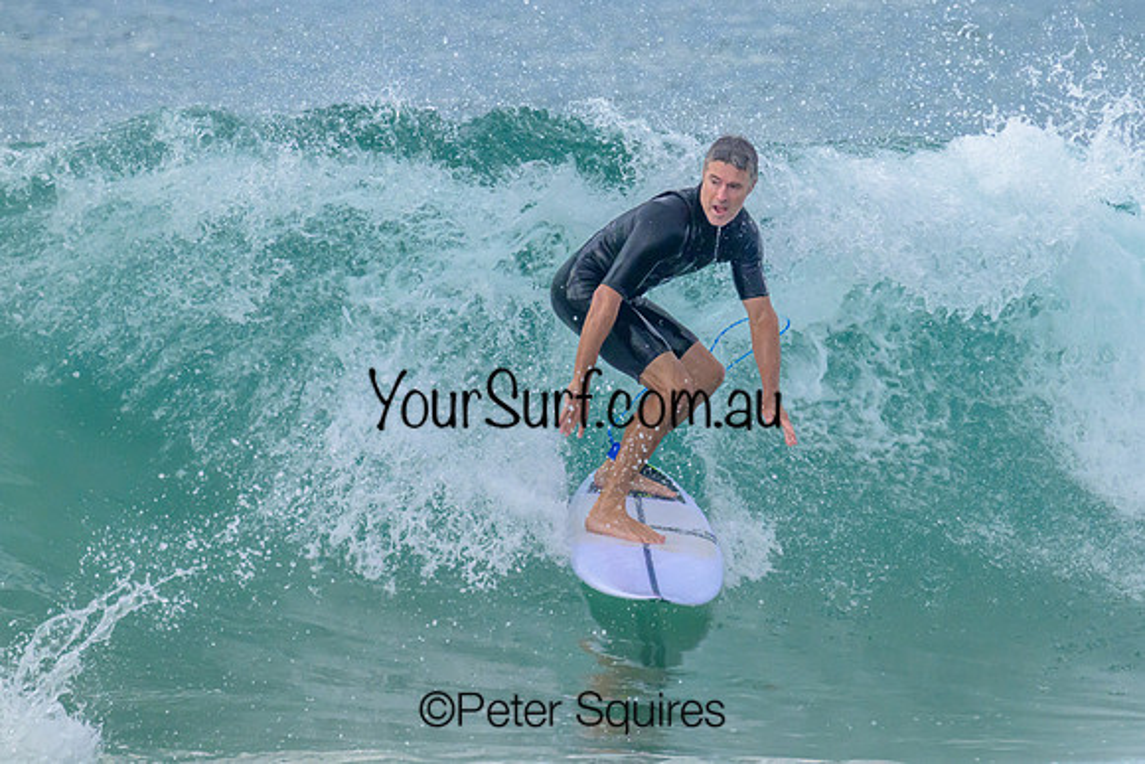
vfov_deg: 1.3
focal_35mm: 1080
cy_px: 248
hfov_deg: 1.9
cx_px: 773
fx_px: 34359
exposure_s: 1/2000
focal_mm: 800
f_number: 11
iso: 2000
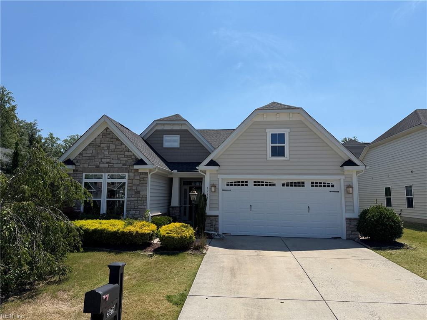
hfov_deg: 71.6
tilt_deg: +7.4
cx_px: 214
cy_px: 160
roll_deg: -0.9
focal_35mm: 24
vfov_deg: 56.8
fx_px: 296
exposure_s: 1/6711
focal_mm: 6.76
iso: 80
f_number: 1.78
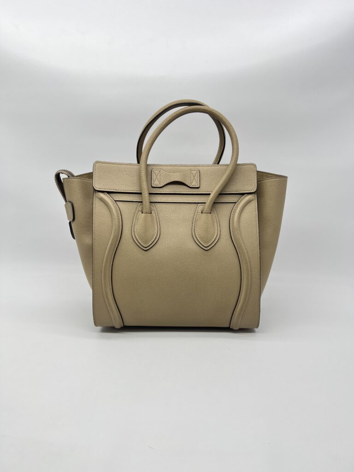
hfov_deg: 53.1
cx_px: 177
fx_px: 355
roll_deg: +0.1
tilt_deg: -15.0
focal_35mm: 26
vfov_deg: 67.3
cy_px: 236
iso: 32
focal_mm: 5.7
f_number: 1.5
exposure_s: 1/133
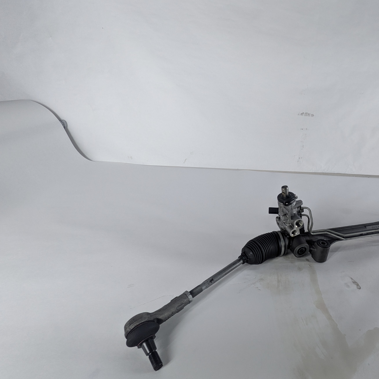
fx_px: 235
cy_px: 202
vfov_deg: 77.6
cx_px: 272
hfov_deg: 73.6
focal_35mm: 19
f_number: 2.2
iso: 64
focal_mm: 1.85
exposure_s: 1/388
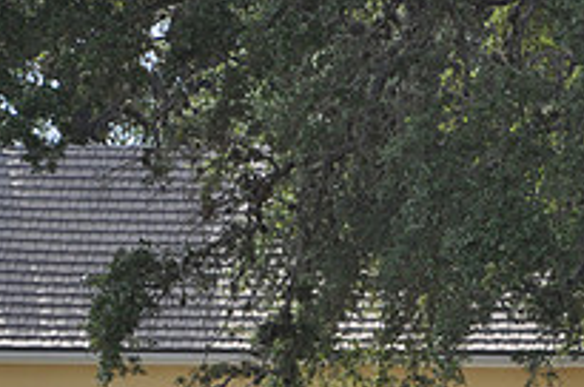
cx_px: 553
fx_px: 7230
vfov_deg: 3.1
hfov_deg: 4.6
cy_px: 511
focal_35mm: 446
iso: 200
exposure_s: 1/250
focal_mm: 105
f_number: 7.1
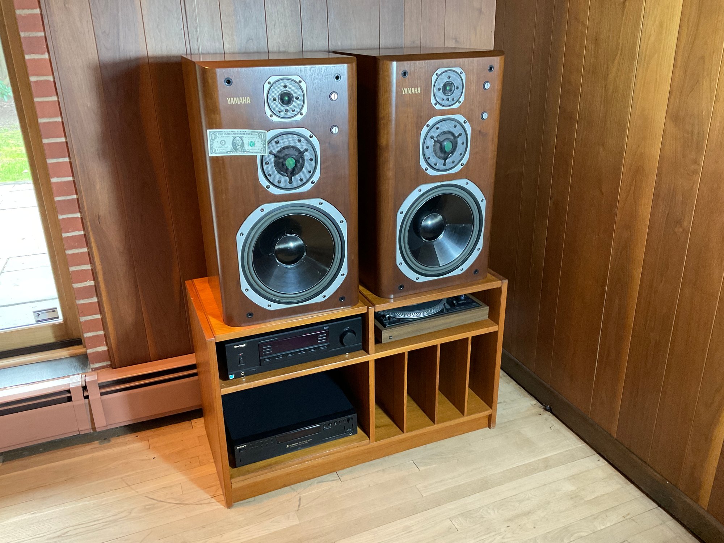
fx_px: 607
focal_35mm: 29
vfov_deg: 48.2
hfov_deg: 61.7
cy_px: 272
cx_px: 362
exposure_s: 1/60
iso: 250
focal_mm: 3
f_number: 1.8
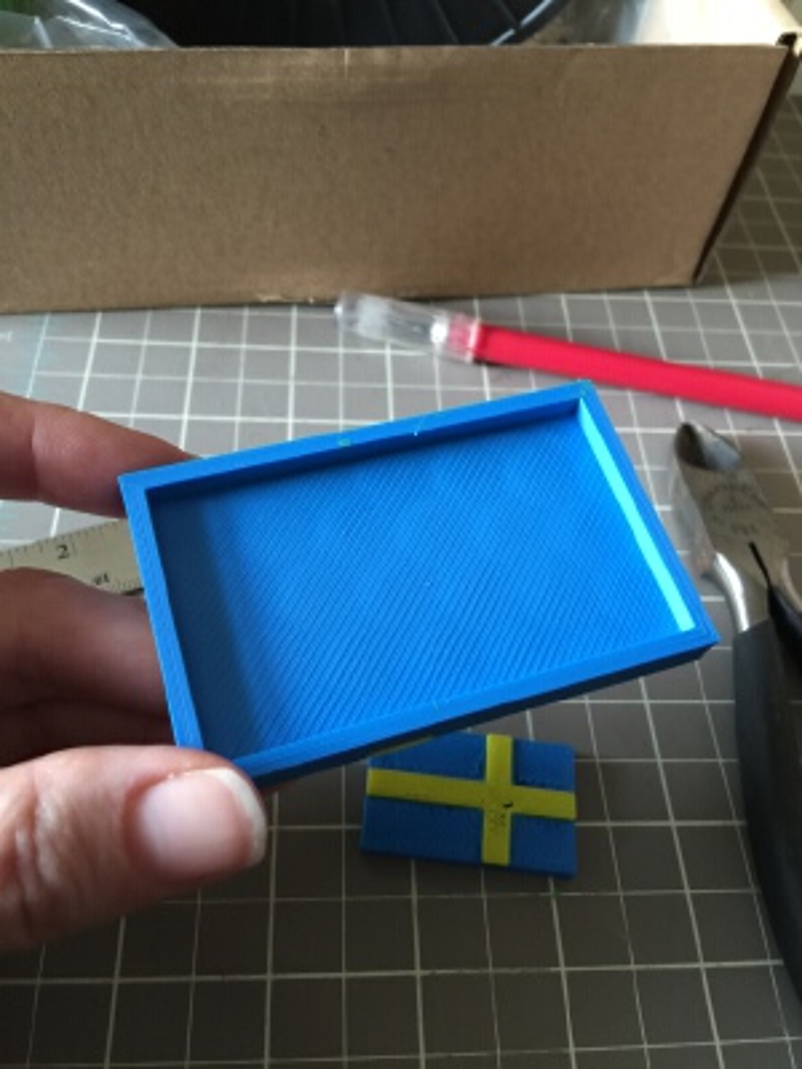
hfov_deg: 48.2
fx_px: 896
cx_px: 401
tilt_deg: -53.9
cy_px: 534
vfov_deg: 61.7
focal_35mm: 29
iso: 64
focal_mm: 4.15
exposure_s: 1/4
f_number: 2.2
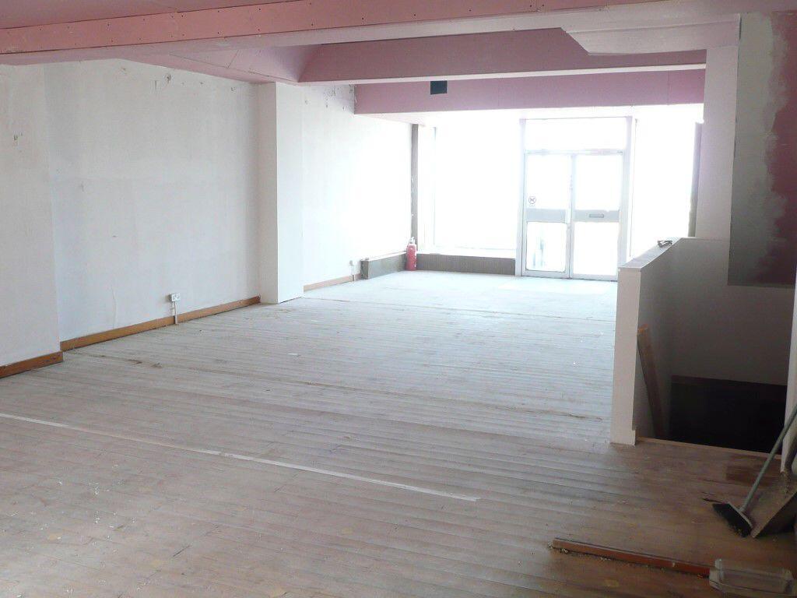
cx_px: 398
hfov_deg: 56.8
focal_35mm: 32
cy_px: 299
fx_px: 737
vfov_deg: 44.2
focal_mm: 4.6
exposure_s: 1/30
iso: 200
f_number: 3.3
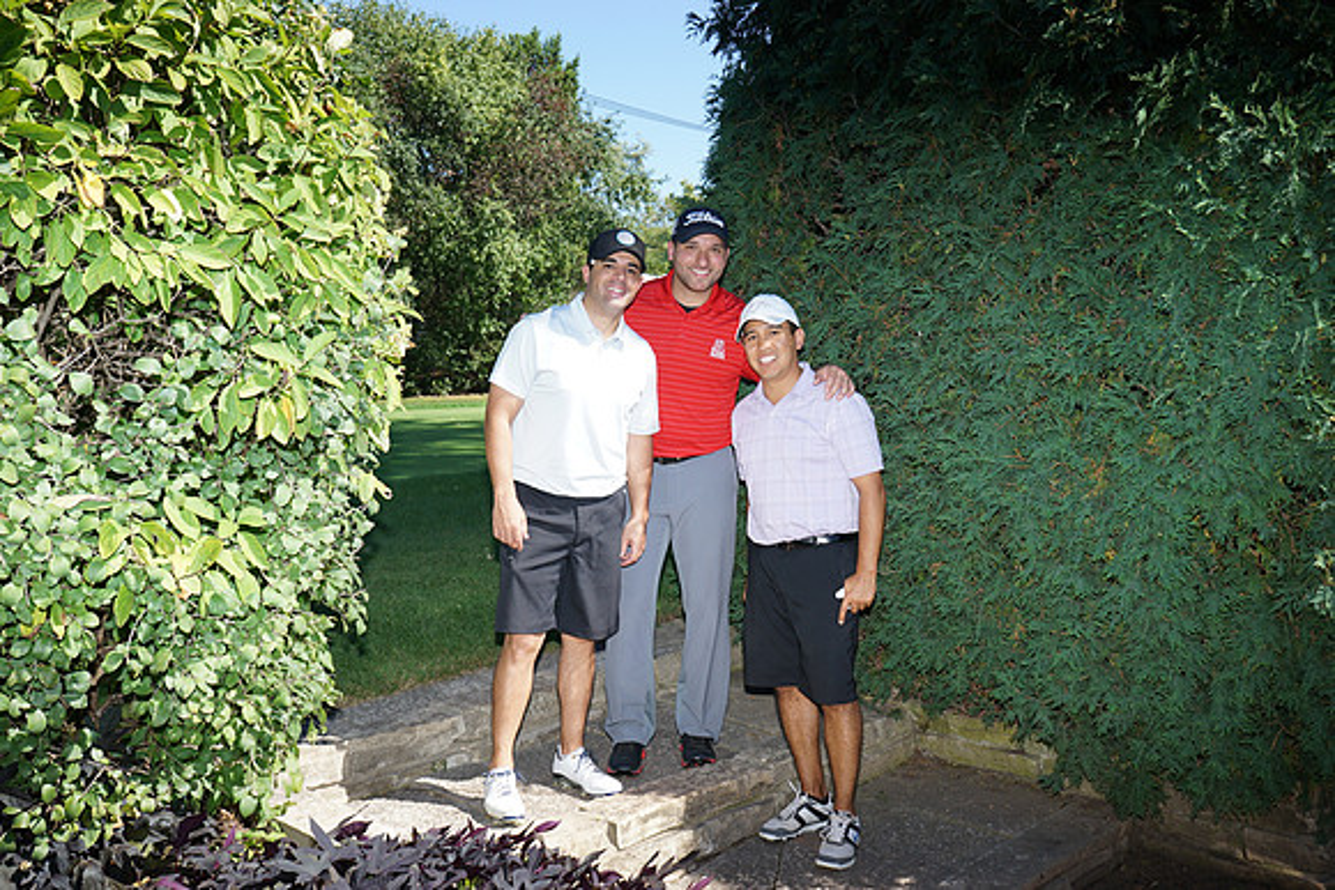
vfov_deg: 36.9
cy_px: 445
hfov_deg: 53.1
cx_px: 668
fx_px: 1335
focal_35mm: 36
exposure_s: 1/250
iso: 200
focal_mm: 36
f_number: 8
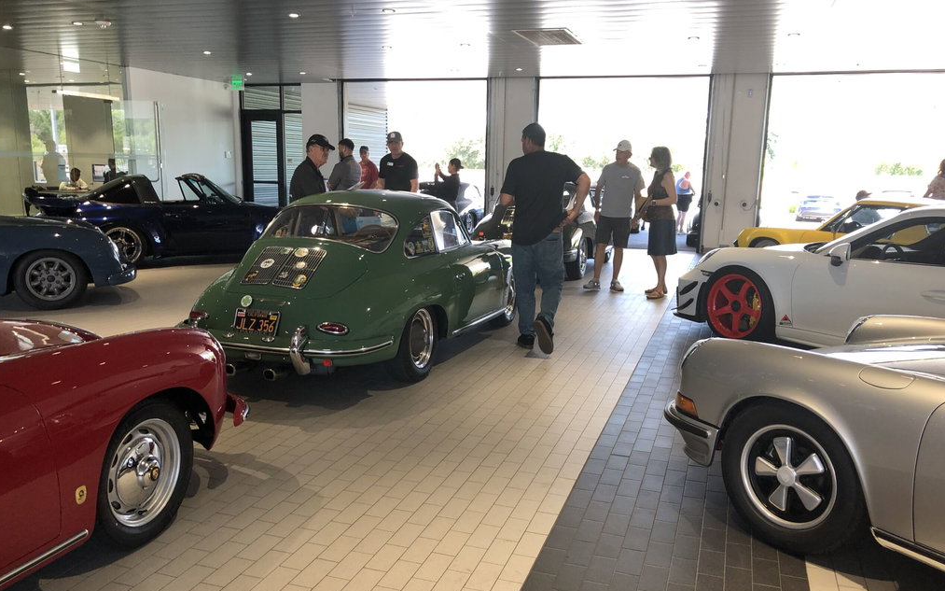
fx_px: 773
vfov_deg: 41.8
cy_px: 329
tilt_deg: -15.1
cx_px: 468
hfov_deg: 62.9
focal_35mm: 30
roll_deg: +0.5
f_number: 1.8
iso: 40
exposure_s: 1/67
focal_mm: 3.99
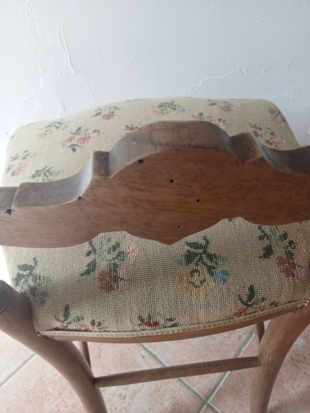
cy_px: 206
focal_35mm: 28
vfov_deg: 63.4
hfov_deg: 49.7
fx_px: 334
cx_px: 155
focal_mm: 3.46
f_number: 2.2
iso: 121
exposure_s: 1/33.3
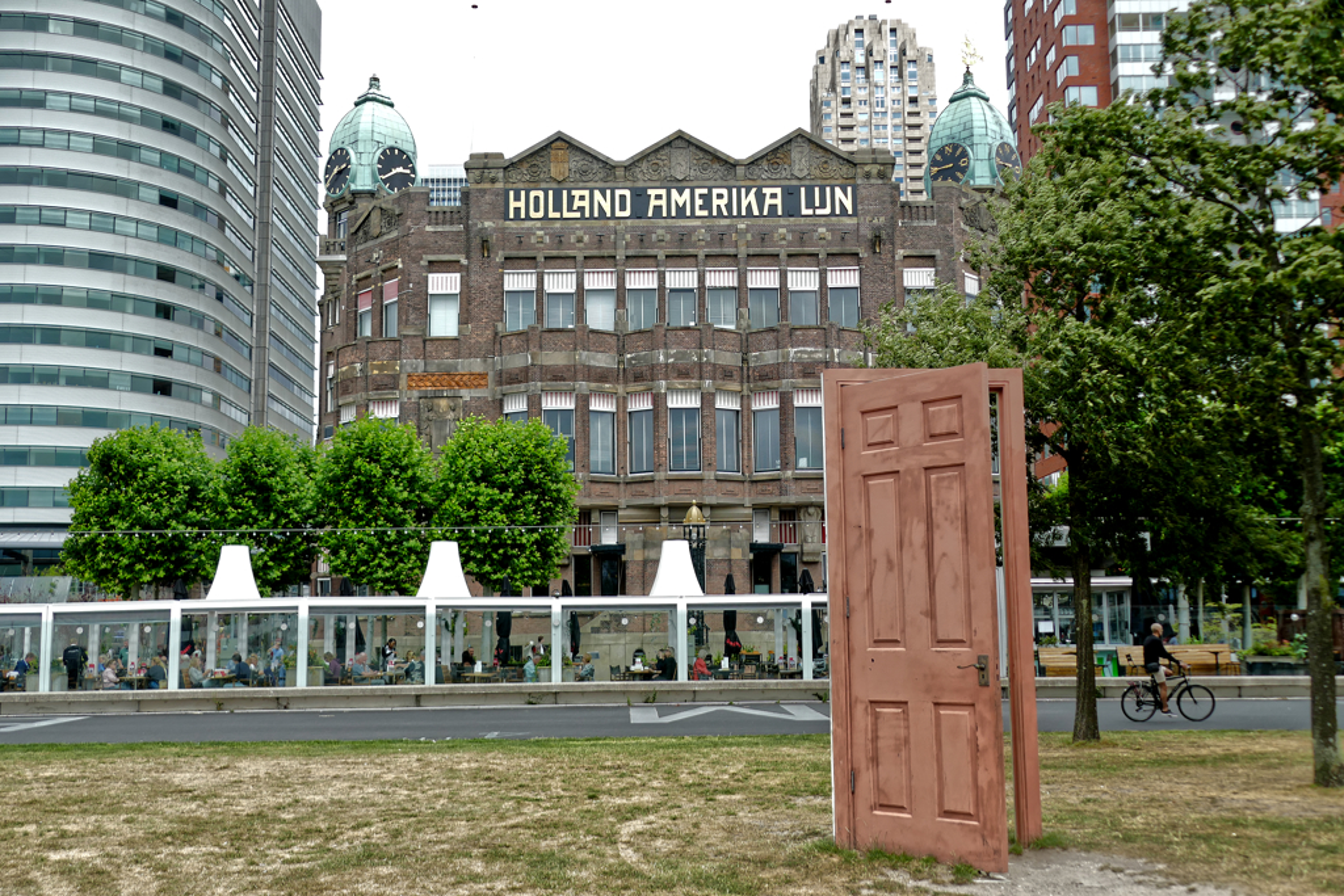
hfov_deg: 54.4
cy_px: 448
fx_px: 1307
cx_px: 672
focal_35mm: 35
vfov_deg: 37.9
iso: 125
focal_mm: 12.9
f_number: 3.1
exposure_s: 1/1000
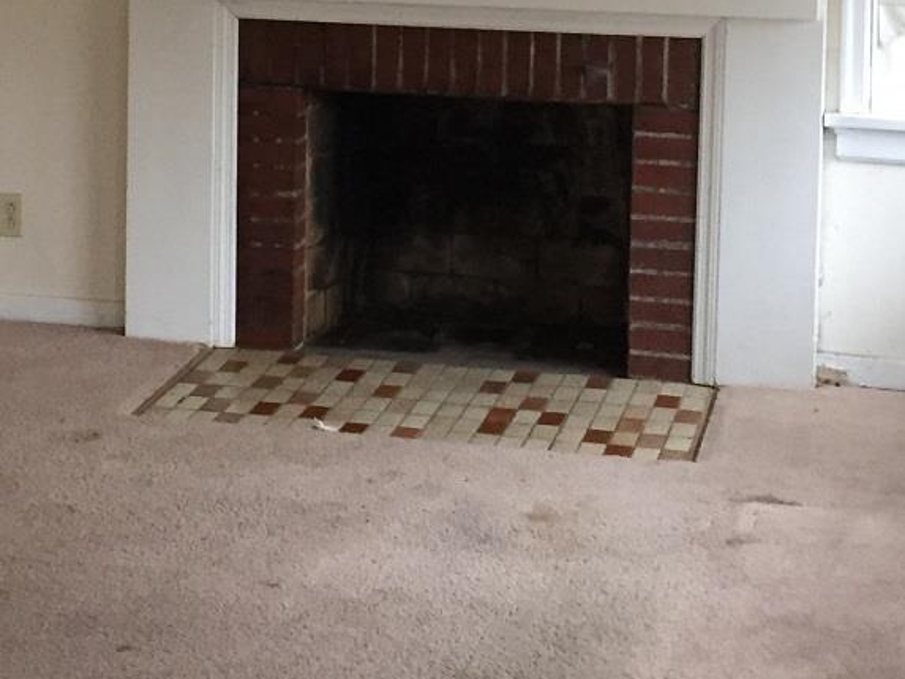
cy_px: -118
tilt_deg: +1.1
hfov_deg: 24.1
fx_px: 2118
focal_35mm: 81
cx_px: 430
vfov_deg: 17.4
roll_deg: -0.8
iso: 160
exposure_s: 1/30
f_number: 2.2
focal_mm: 4.15
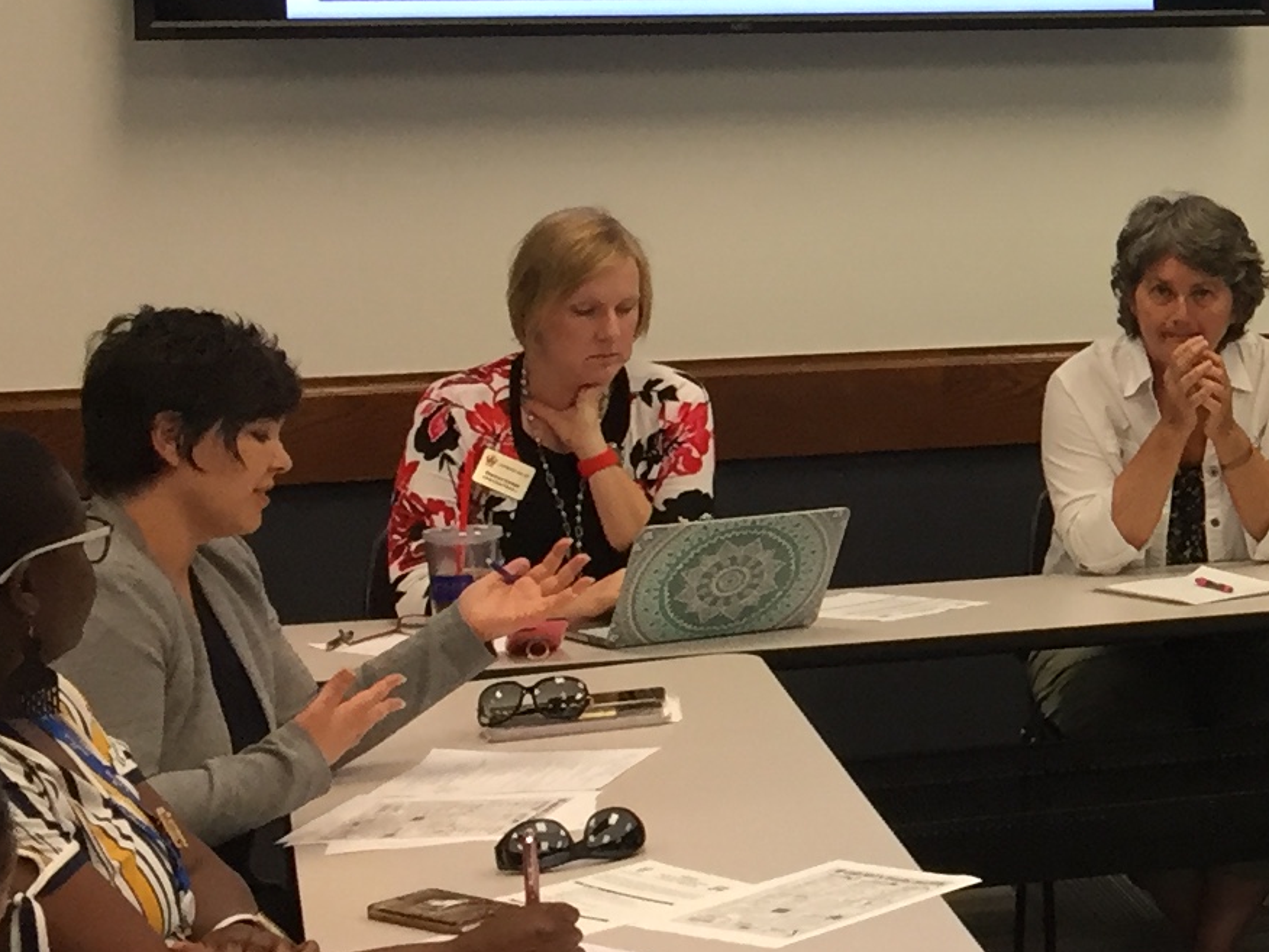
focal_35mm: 108
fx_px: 3959
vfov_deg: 13.7
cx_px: 1893
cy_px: 216
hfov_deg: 16.6
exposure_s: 1/30
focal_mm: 4.15
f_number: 2.2
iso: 32
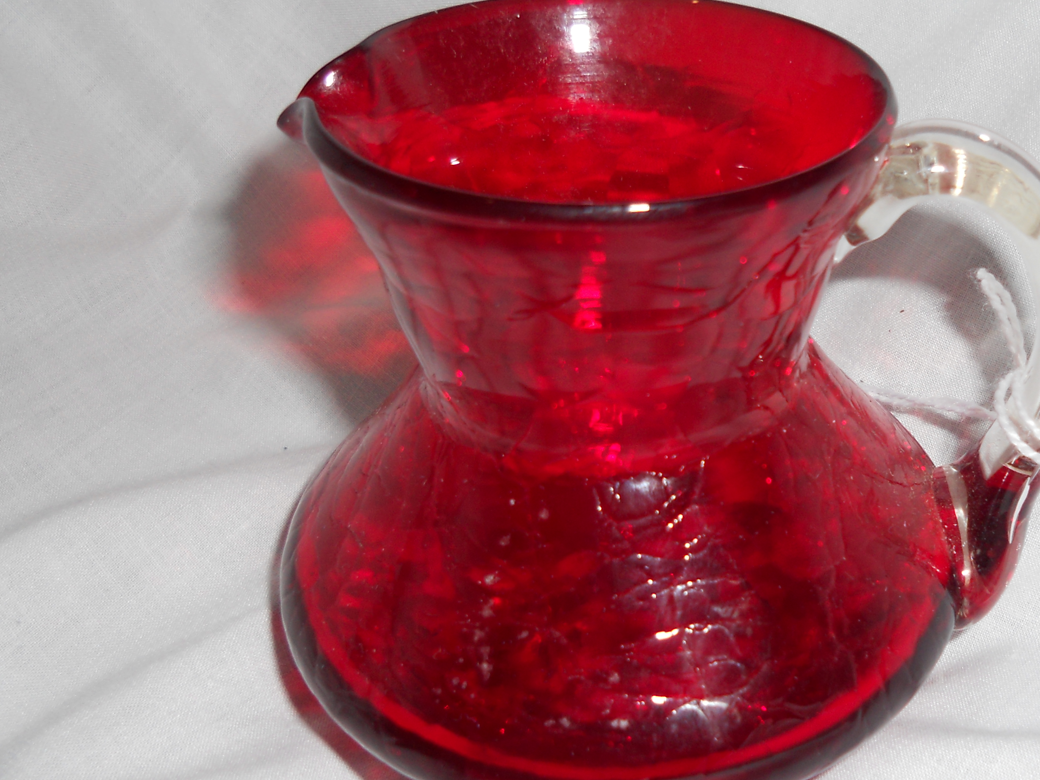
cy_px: 429
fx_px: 1322
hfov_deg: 42.3
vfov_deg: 32.8
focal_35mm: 44
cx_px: 702
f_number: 8
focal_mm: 4.9
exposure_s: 1/25
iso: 80
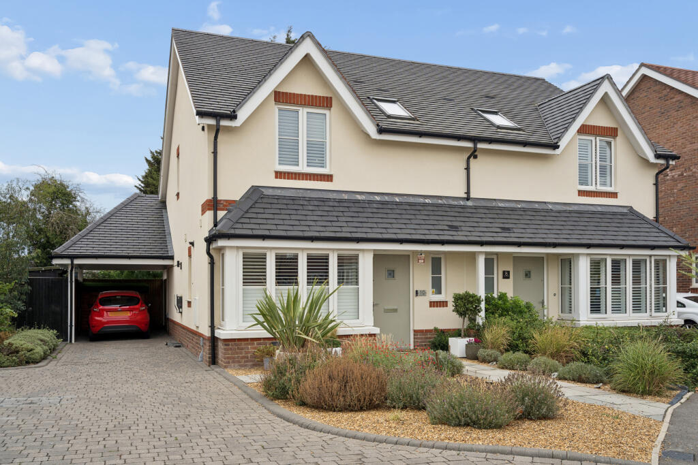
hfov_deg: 60.3
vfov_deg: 42.3
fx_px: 601
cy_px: 232
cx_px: 349
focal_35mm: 31
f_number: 7.1
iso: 320
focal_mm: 31
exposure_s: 1/400
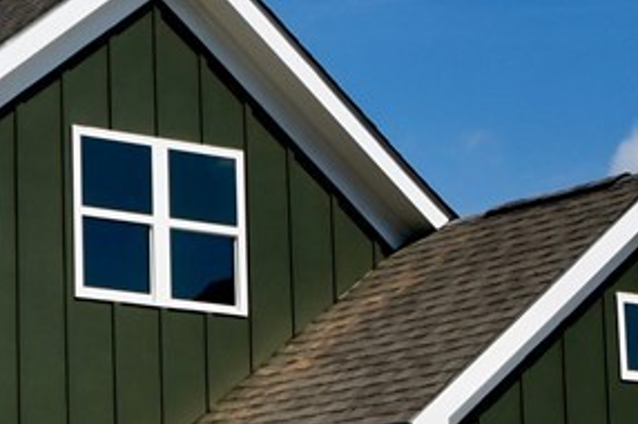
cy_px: 414
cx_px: 13
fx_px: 2018
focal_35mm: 114
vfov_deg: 11.9
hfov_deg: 17.6
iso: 100
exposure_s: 1/400
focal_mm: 20
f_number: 10
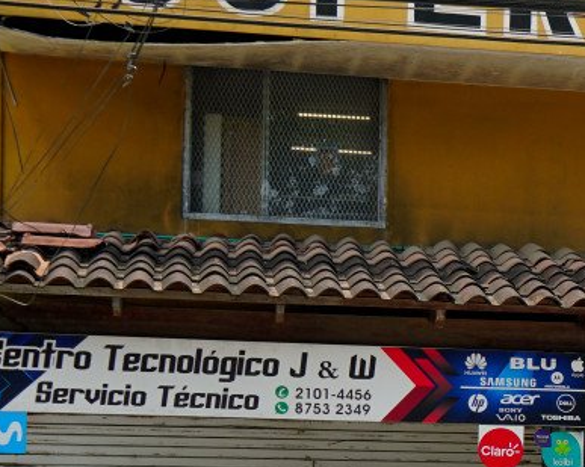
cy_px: 432
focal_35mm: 131
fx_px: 2266
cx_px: 928
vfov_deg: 11.7
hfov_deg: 13.7
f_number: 9
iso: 100
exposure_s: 1/100
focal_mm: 24
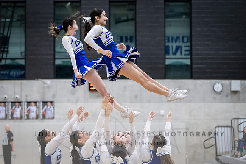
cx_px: 91
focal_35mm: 104
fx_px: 712
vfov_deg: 13.1
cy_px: 63
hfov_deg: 19.6
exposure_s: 1/1000
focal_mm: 82
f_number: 2.8
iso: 6400
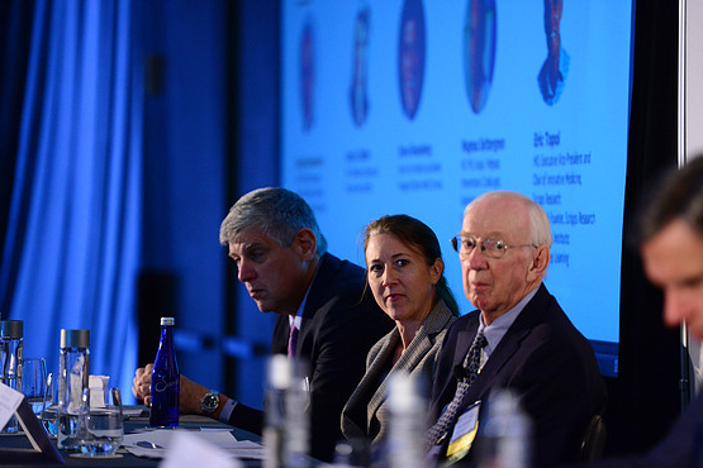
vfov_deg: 6.6
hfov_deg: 9.8
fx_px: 4081
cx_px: 352
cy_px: 243
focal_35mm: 209
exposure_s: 1/250
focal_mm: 200
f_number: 2.8
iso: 4000
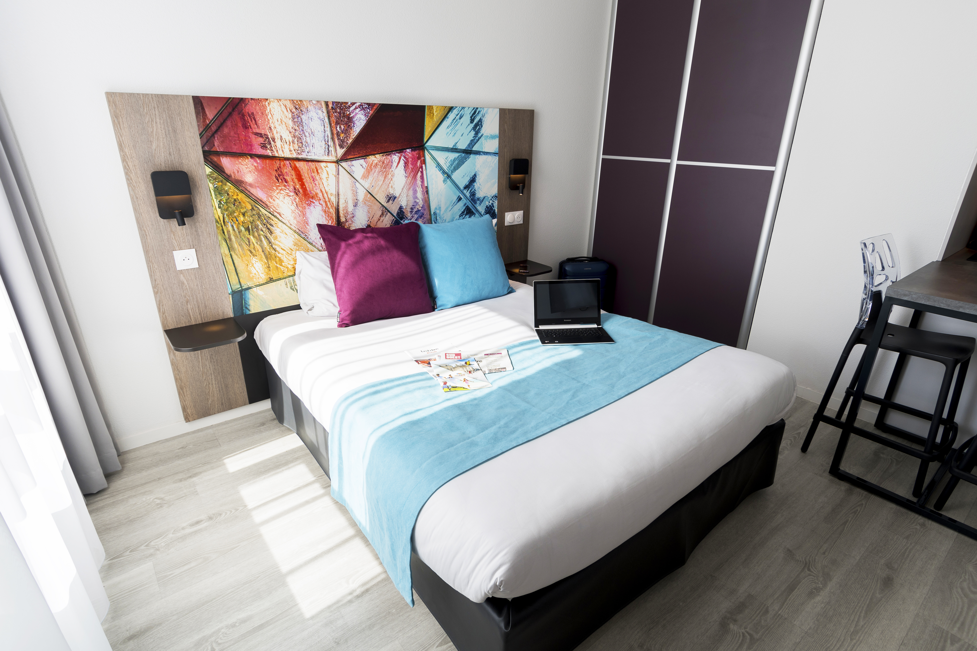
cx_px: 488
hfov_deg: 90.0
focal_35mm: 18
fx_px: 488
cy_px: 326
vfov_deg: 67.4
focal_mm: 12
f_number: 8
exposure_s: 1/50
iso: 100
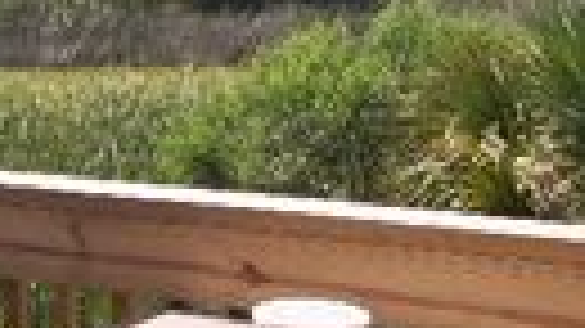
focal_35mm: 108
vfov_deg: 11.1
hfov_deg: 18.7
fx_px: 1675
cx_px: -130
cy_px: 328
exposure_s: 1/100
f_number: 8
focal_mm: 5.86
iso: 50
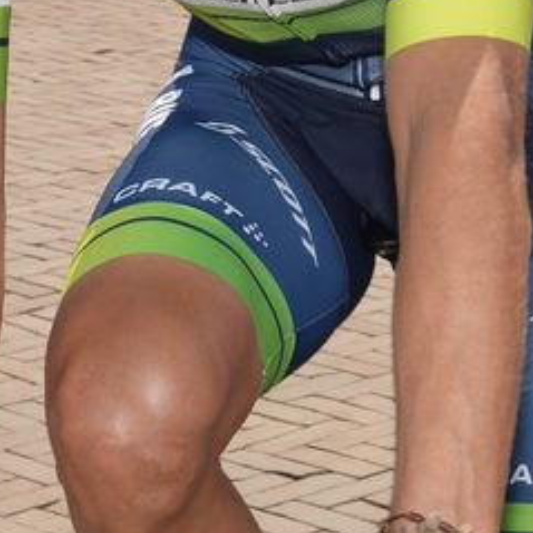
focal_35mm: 175
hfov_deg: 10.0
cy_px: -126
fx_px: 3049
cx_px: 158
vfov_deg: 9.8
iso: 200
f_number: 11
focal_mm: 48
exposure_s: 1/200
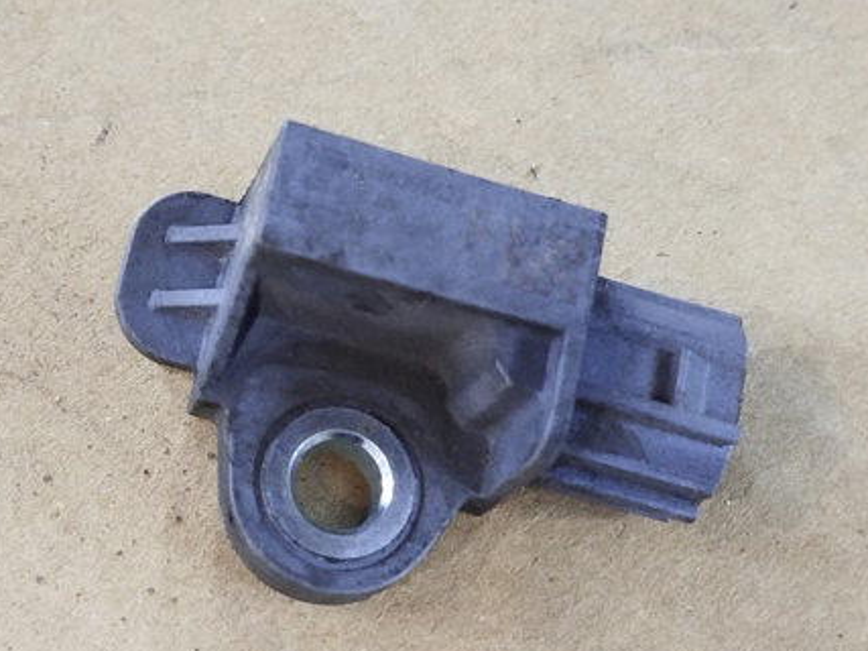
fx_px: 1805
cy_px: 356
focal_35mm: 72
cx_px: 348
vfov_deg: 20.4
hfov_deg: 27.0
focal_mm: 5.31
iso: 640
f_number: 1.7
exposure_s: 1/33
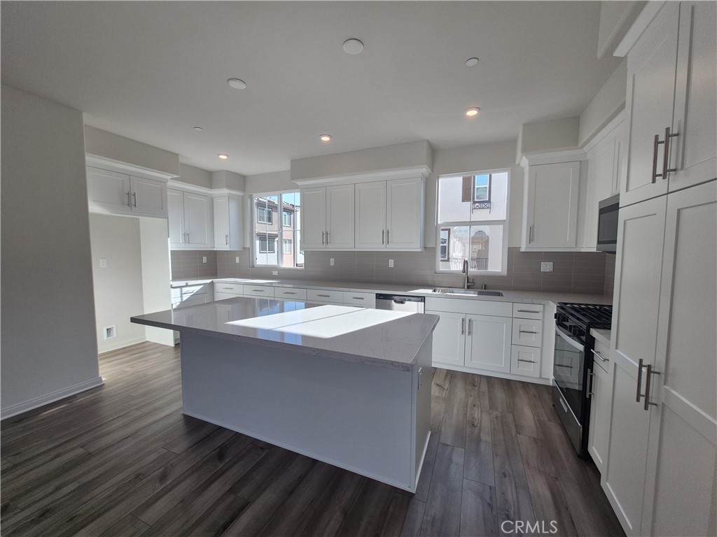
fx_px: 269
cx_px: 358
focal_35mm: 13
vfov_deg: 89.9
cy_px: 268
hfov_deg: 106.2
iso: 50
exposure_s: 1/237
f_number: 2.2
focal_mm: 1.74
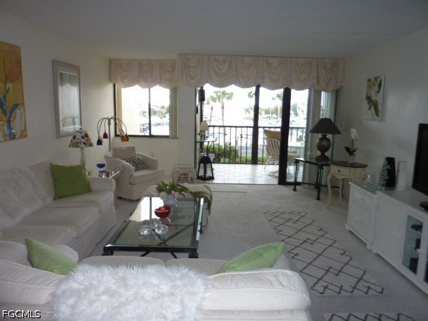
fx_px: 309
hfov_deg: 69.4
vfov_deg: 54.9
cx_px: 214
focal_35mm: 25
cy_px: 160
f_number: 3.3
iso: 125
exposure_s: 1/60
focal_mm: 4.1
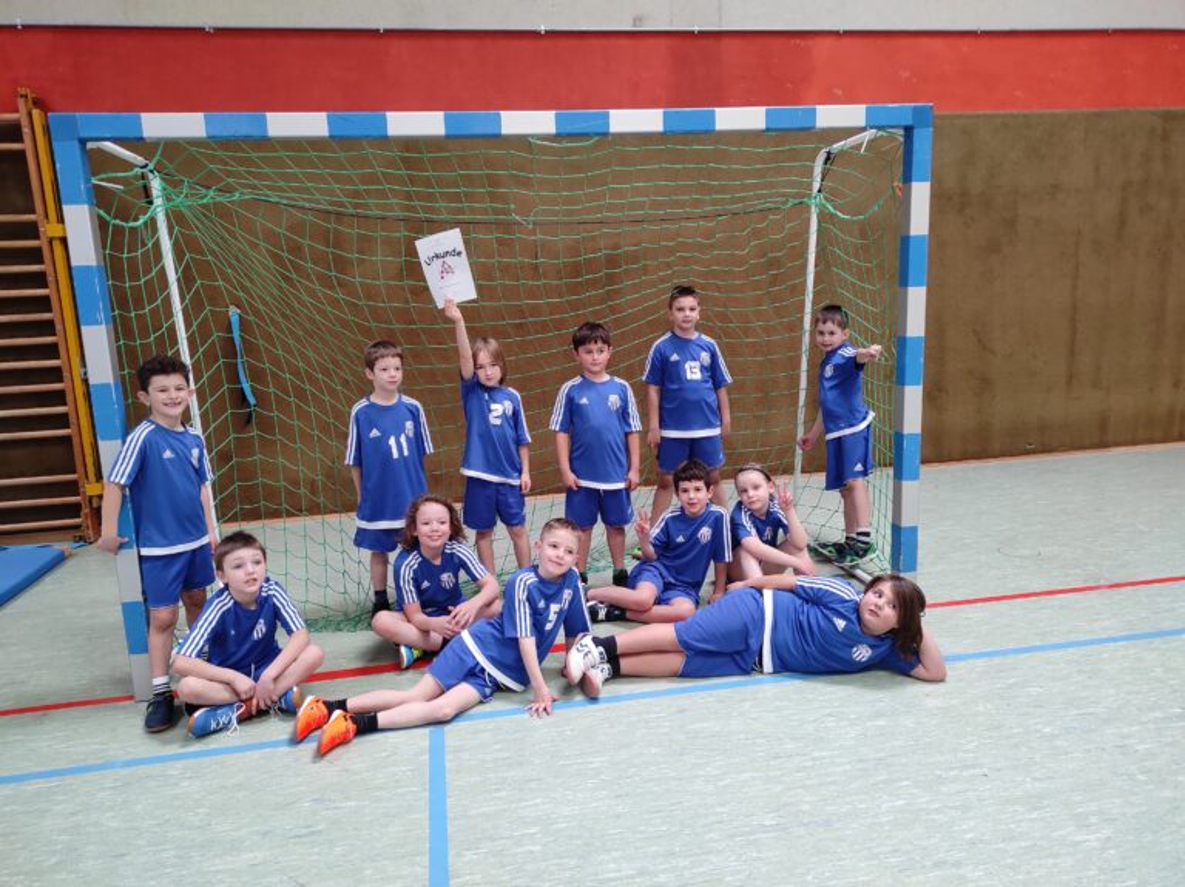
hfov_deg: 69.4
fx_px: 855
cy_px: 444
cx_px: 592
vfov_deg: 54.8
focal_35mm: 25
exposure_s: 1/33
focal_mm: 5.43
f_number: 1.89
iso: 394
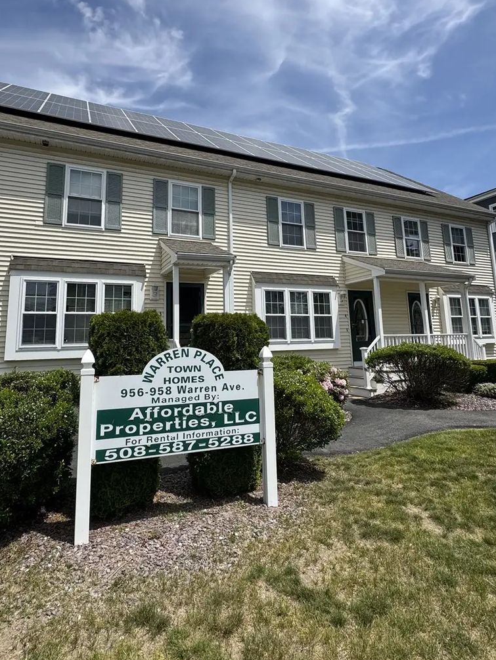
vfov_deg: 84.1
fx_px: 363
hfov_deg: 68.5
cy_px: 284
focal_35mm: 19
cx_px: 220
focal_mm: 2.22
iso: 50
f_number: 2.2
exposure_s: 1/2415
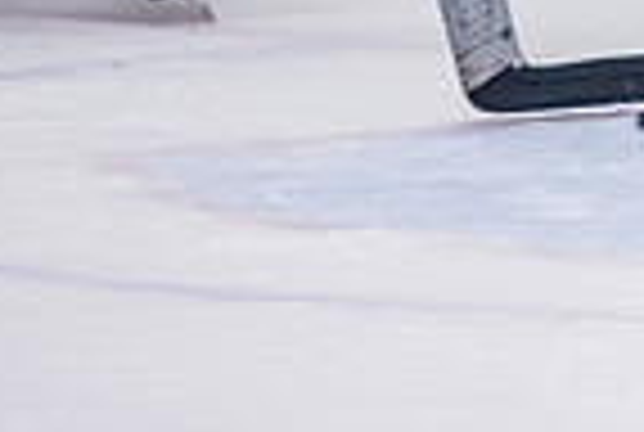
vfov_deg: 1.7
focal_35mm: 807
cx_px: 1125
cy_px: -320
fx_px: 14466
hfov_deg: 2.5
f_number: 3.2
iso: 2000
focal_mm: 170
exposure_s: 1/640
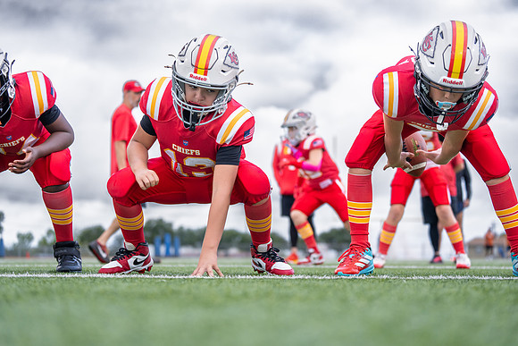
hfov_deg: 28.0
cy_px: 175
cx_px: 265
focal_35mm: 72
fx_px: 1037
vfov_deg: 18.9
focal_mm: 70
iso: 640
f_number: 2.8
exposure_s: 1/1250
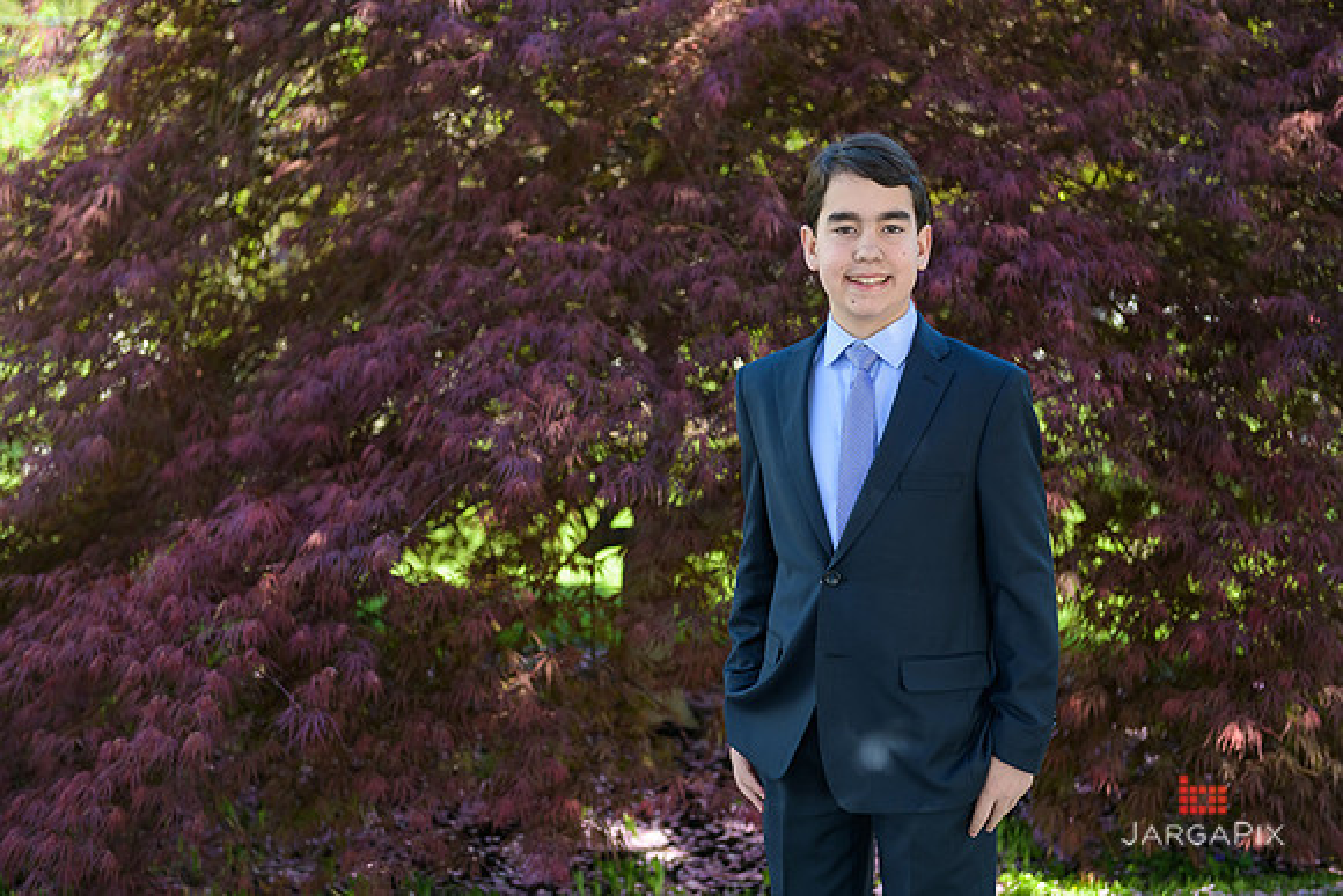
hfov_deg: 34.5
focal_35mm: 58
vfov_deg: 23.4
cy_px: 448
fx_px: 2164
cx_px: 672
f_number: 3.2
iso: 250
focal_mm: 58
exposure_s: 1/500
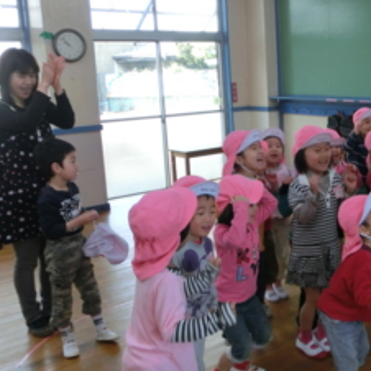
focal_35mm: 47
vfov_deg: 36.1
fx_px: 570
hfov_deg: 34.5
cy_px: 179
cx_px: 318
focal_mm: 5.36
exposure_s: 1/125
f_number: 3.5
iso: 250
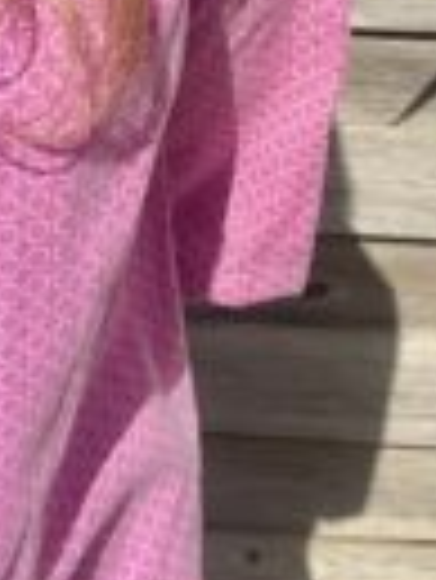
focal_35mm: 93
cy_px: -252
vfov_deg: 18.9
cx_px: -184
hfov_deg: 15.0
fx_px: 1559
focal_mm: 2.71
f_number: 2.2
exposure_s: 1/1284
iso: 32
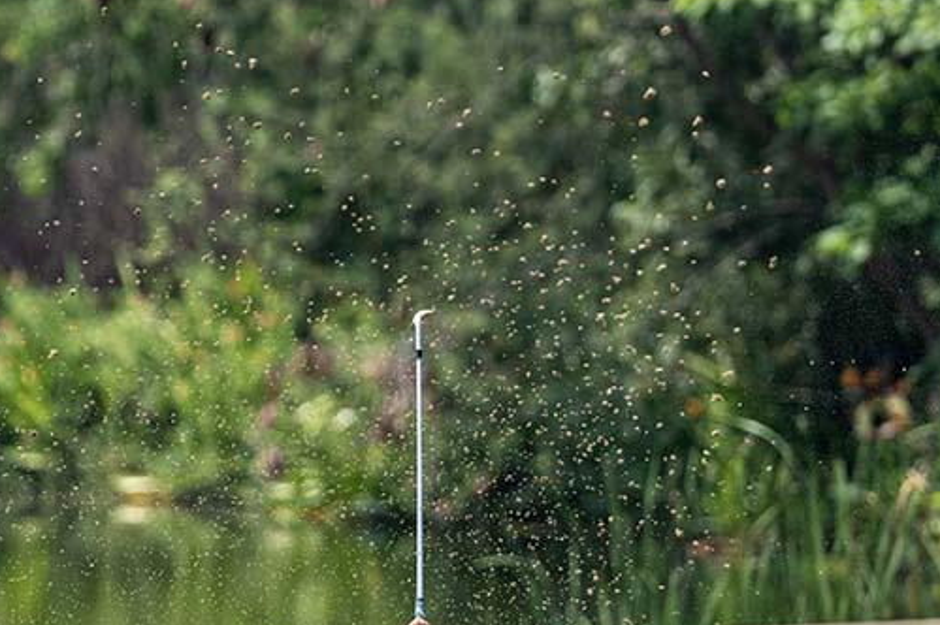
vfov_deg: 3.6
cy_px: 461
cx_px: 322
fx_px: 10046
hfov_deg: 5.4
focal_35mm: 385
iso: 360
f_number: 4
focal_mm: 200
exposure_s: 1/2500
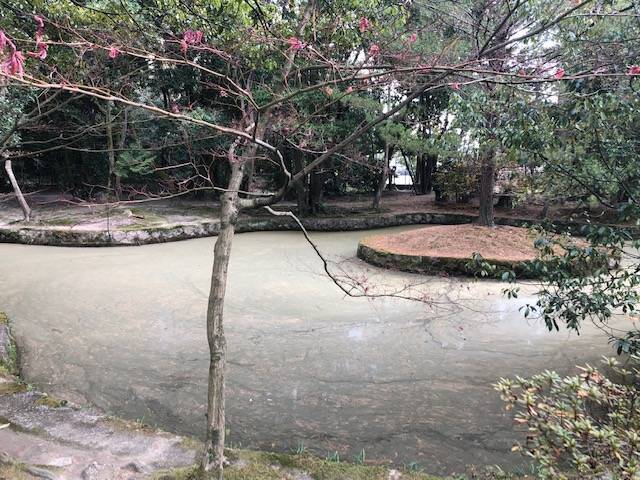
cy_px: 240
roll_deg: +0.7
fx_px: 518
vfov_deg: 49.7
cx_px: 320
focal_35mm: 28
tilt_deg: -7.0
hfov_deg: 63.4
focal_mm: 3.99
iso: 50
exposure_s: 1/120
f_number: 1.8
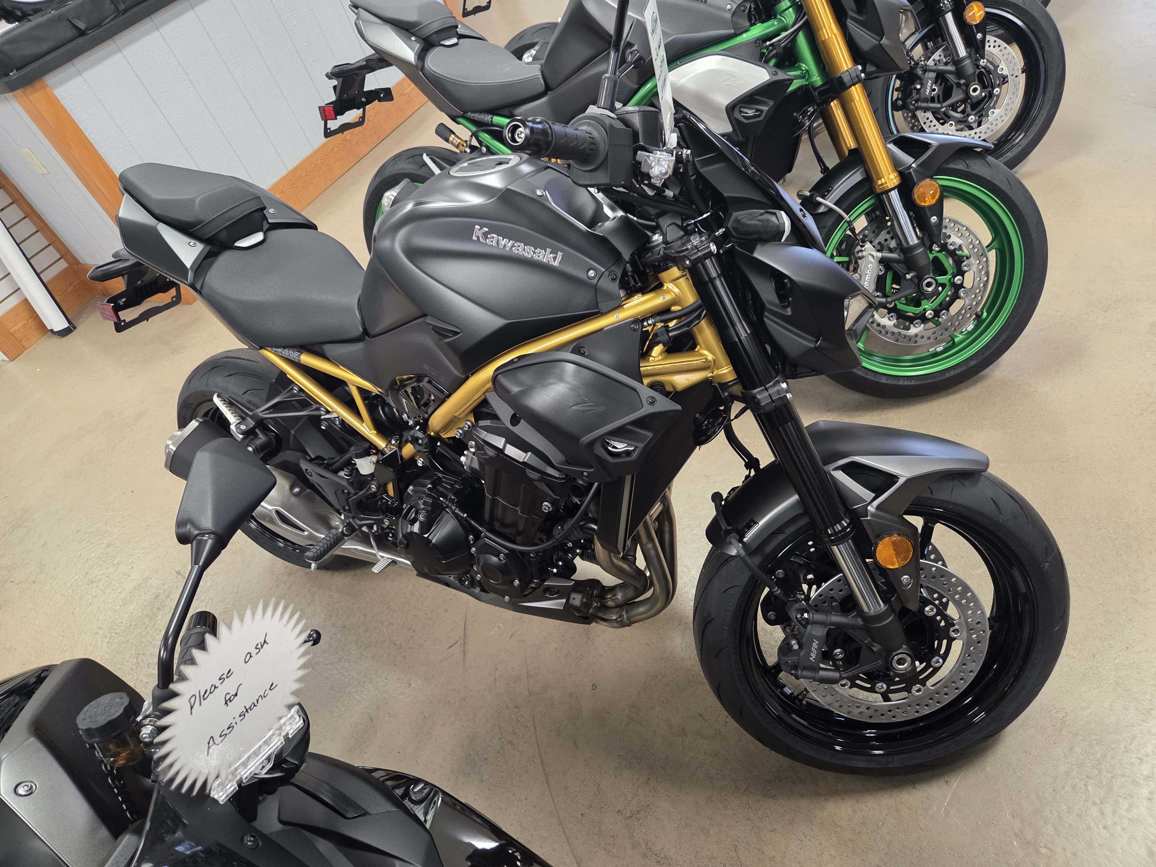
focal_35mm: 23
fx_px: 768
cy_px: 434
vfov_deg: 58.9
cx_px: 578
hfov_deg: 73.9
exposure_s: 1/120
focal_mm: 5.4
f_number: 1.8
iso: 640
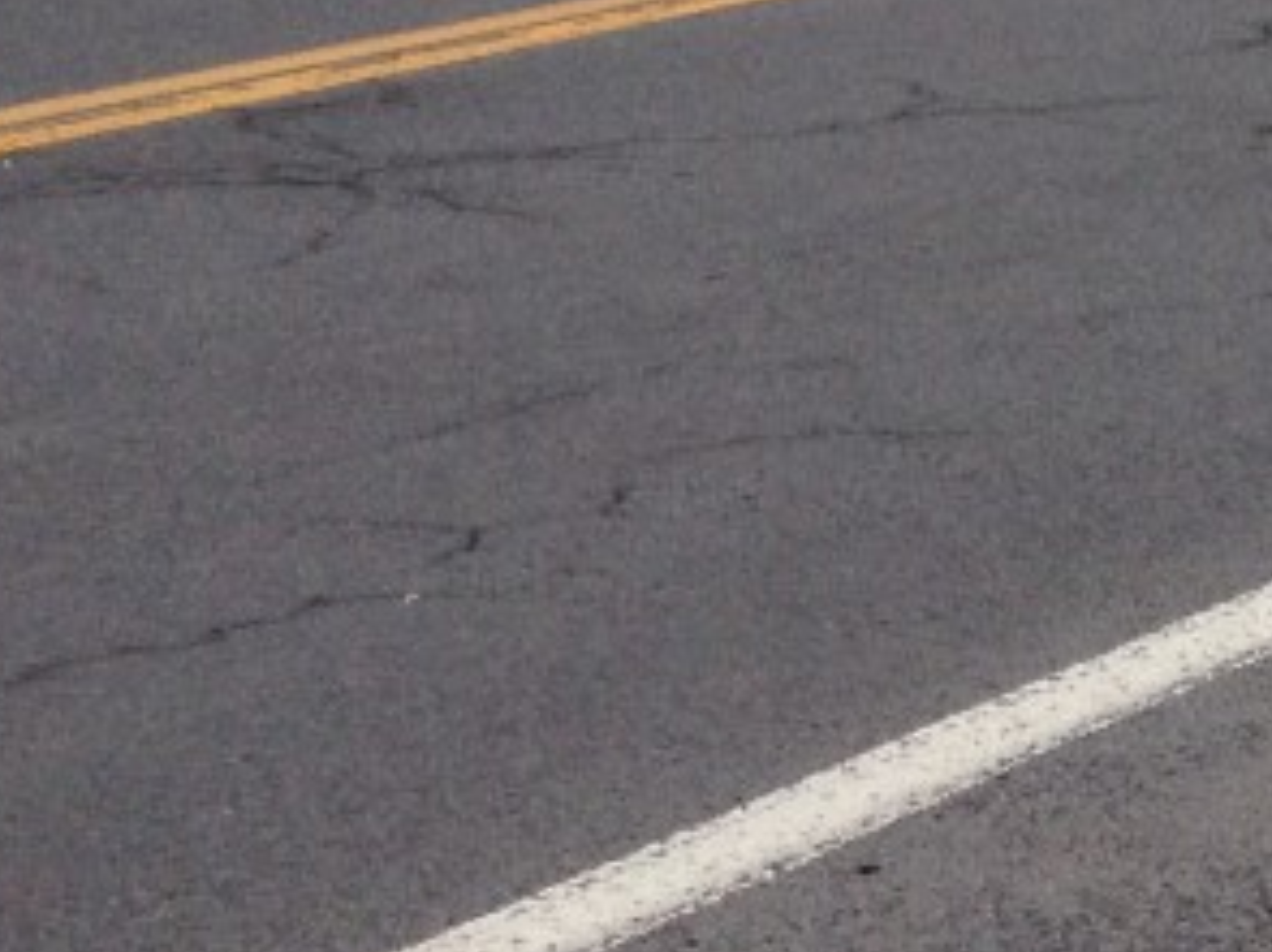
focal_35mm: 171
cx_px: 2419
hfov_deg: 10.7
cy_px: -444
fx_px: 6281
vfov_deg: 8.5
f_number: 2.4
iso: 64
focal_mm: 4.28
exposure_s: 1/1623
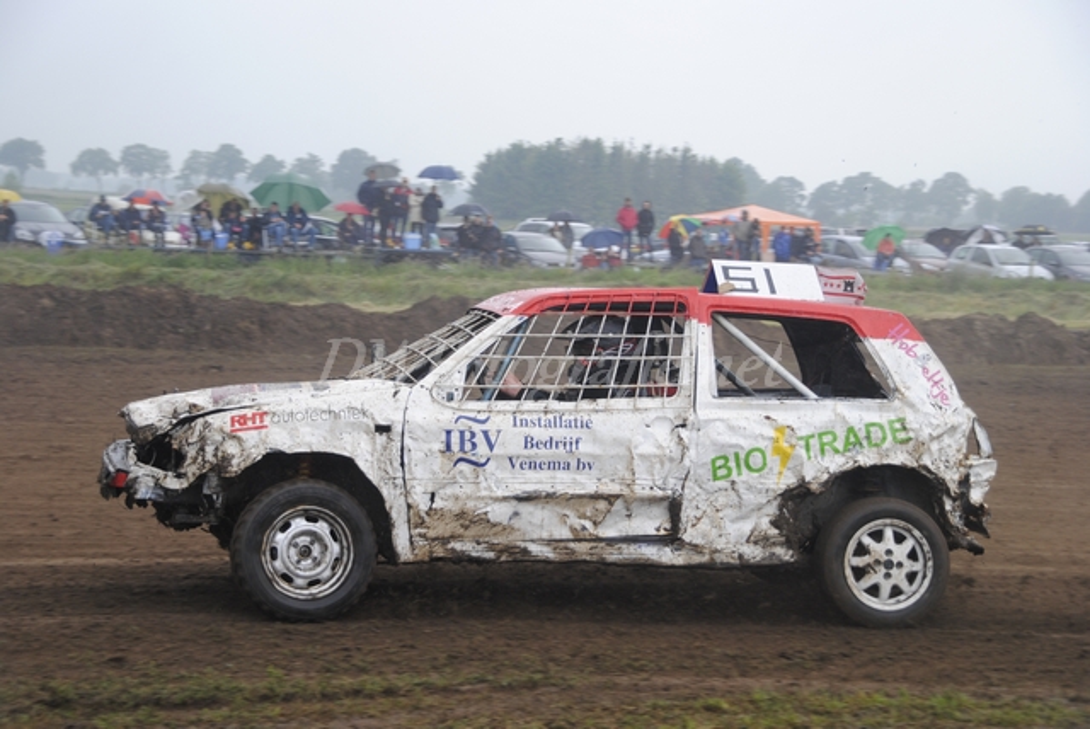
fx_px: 2273
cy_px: 364
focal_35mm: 75
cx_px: 545
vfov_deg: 18.2
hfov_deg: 27.0
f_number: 4.8
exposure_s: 1/500
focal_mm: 50
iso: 220
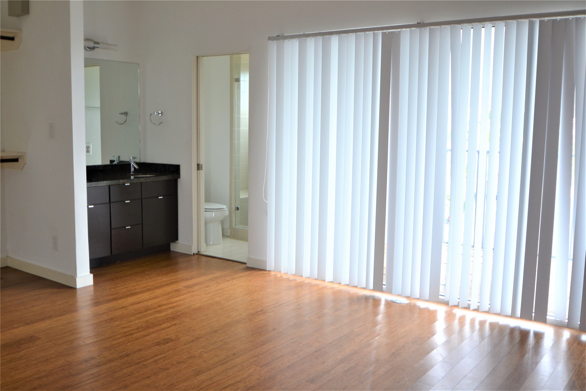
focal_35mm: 36
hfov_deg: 53.1
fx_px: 586
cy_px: 196
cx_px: 293
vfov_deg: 36.9
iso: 400
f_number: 4.5
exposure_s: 1/80
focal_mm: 24
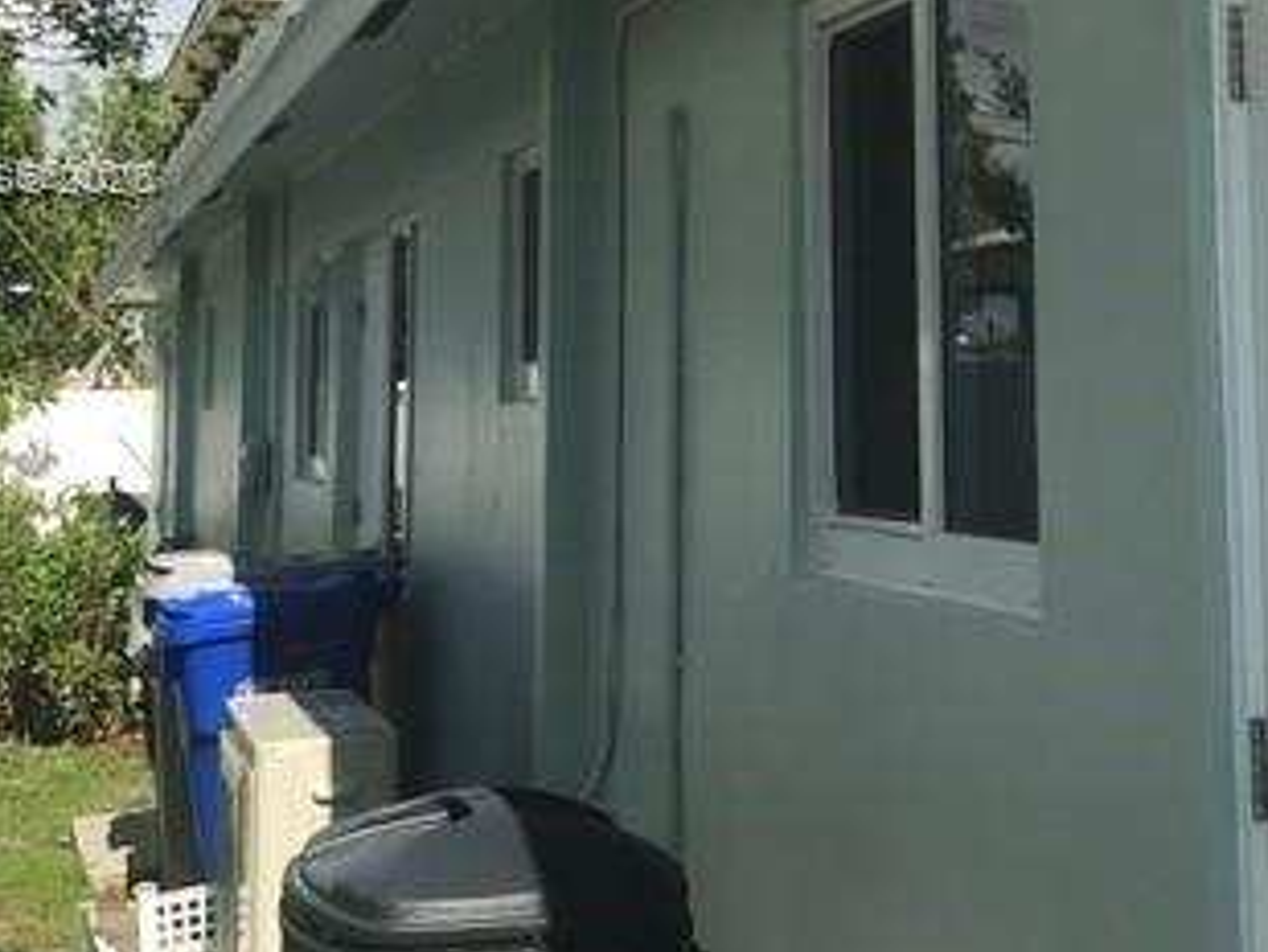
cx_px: 907
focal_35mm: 58
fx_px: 2125
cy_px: 181
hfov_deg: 32.8
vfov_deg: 24.8
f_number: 1.8
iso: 20
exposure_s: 1/2336
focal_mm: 3.99
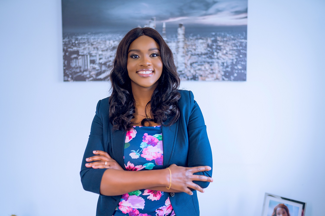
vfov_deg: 37.9
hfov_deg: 54.4
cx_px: 162
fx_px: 316
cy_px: 108
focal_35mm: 35
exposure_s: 1/200
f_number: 1.4
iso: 250
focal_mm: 35
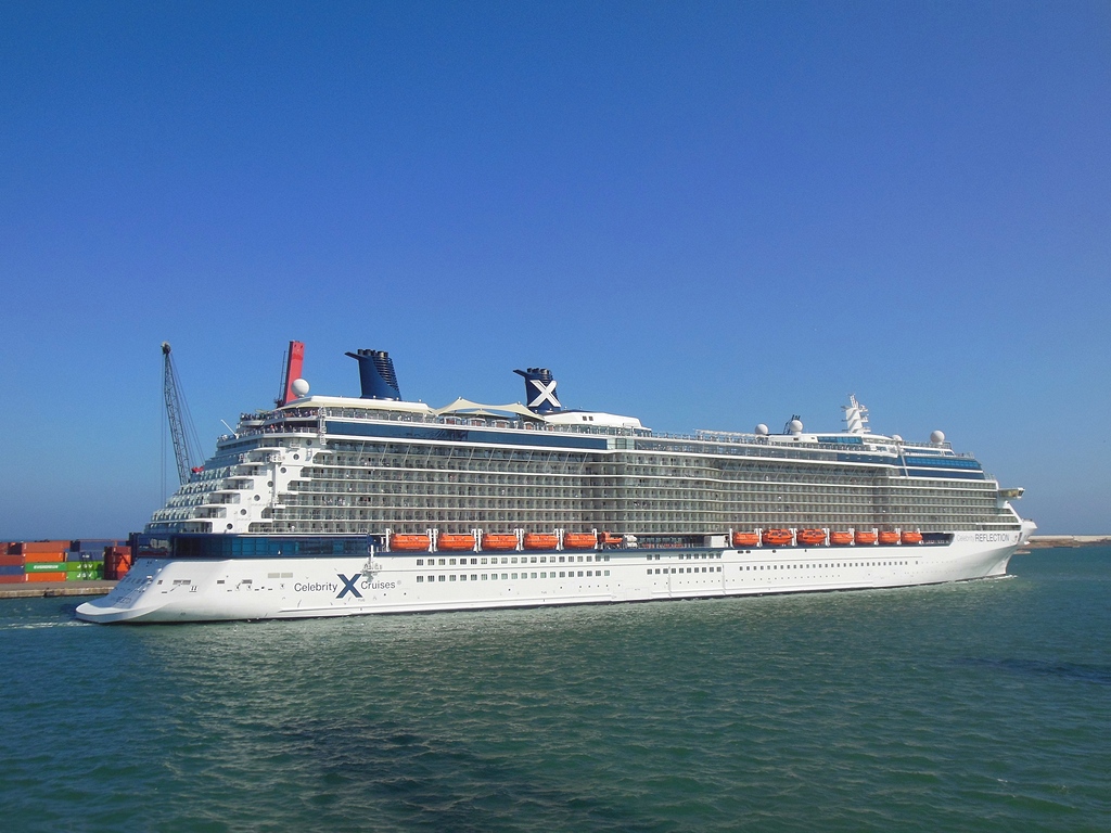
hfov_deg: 55.4
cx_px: 556
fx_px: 1059
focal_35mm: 33
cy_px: 416
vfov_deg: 42.9
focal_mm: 6
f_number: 6.9
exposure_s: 1/640
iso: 125
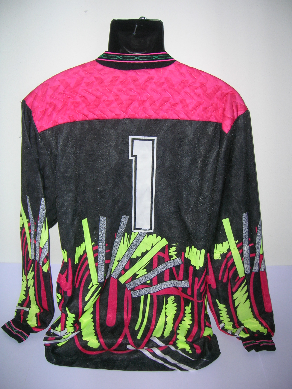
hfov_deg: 41.8
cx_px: 146
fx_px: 382
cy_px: 194
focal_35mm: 34
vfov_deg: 54.0
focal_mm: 5.7
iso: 50
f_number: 2.9
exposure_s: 1/60.1
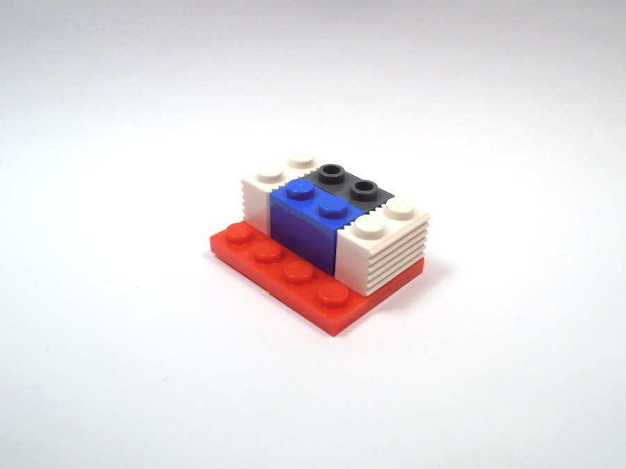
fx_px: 669
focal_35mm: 37
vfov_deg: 38.7
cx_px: 313
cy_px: 234
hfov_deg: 50.1
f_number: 3.9
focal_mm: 6.61
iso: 80
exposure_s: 1/100
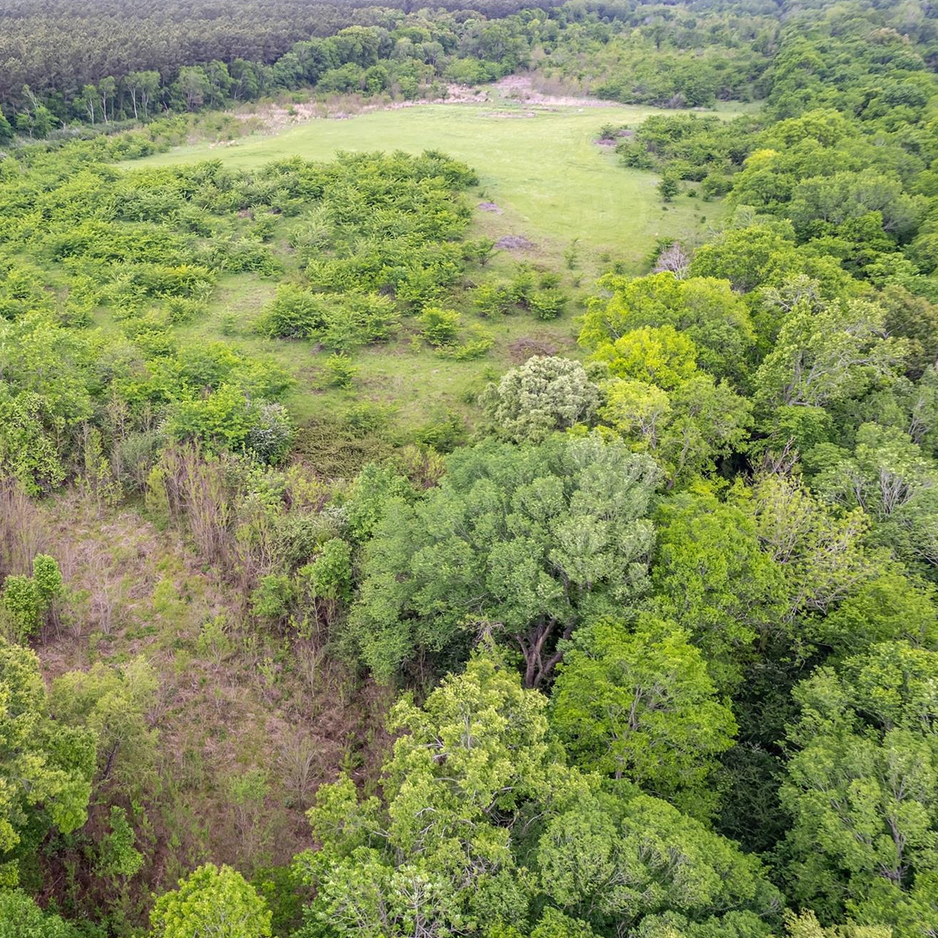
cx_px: 217
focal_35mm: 29
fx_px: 889
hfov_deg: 52.8
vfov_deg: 55.6
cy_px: 466
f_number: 2.8
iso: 100
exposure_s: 1/320
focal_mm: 8.38
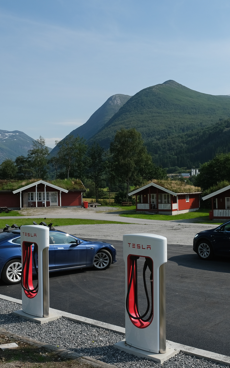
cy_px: 194
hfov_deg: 32.4
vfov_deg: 50.4
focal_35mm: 39
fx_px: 391
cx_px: 162
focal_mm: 16
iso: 200
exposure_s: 1/500
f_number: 8
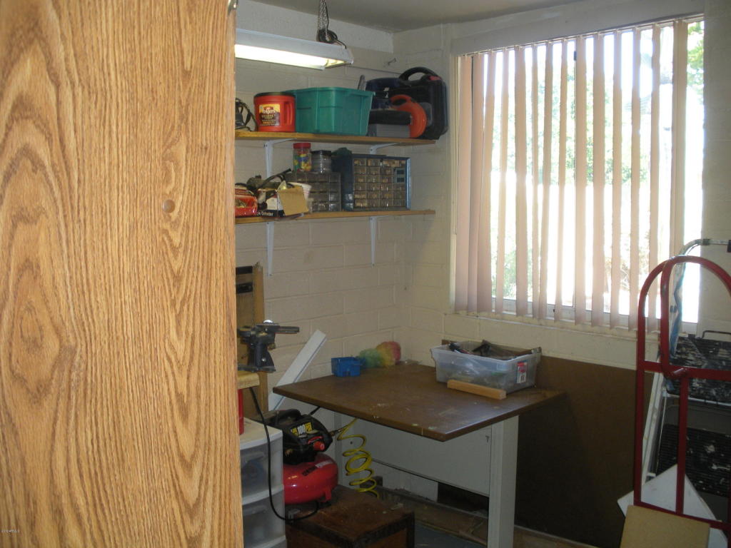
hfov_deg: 51.4
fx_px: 760
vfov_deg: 39.7
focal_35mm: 36
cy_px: 274
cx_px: 366
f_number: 3.5
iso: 156
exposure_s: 1/56.2
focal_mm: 6.3
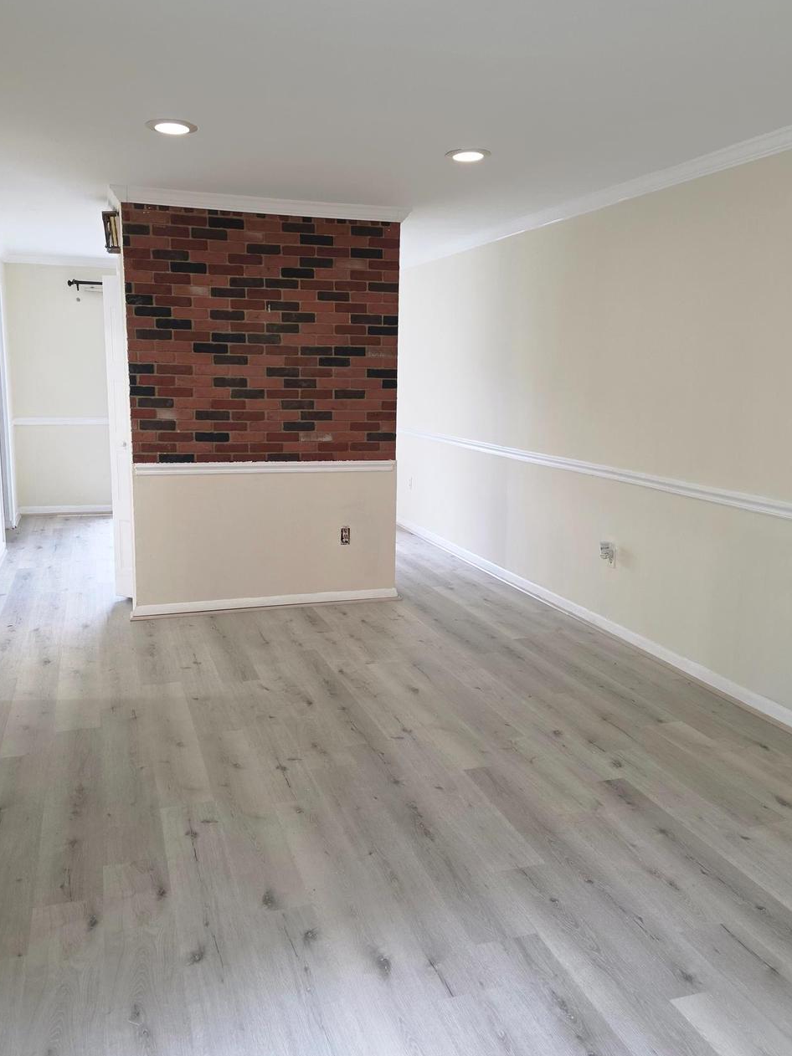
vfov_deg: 63.4
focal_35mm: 28
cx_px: 378
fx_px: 854
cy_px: 513
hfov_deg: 49.7
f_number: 1.7
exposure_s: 1/120
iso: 250
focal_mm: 6.3
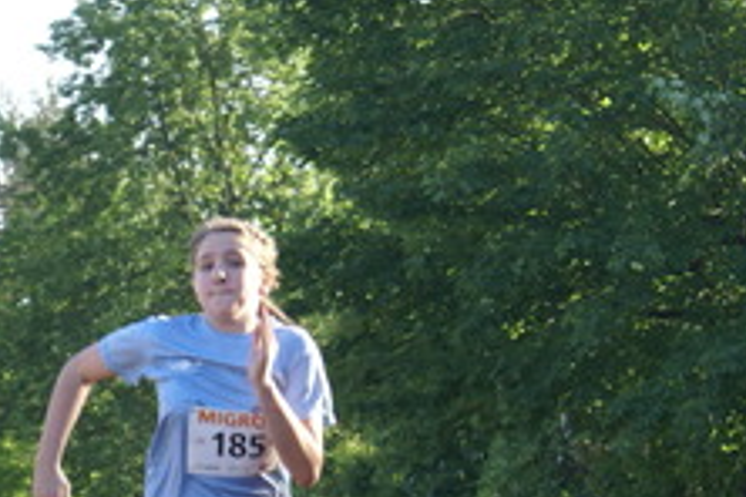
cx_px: 602
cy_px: 568
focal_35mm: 255
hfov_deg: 8.1
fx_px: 5284
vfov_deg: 5.4
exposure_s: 1/250
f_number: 5.6
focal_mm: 70
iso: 320
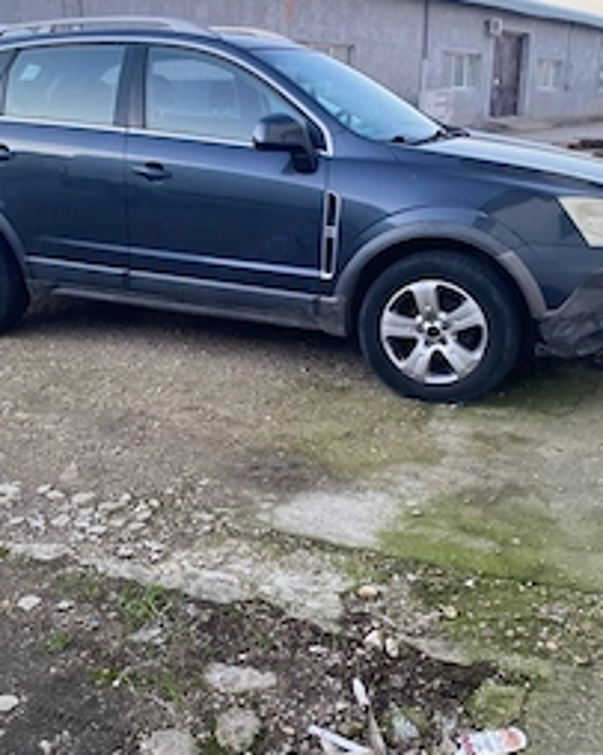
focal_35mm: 40
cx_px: 252
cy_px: 339
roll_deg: +0.5
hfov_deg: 37.2
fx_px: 893
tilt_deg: -14.1
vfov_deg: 45.7
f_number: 1.8
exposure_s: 1/110
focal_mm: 4.25
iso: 125
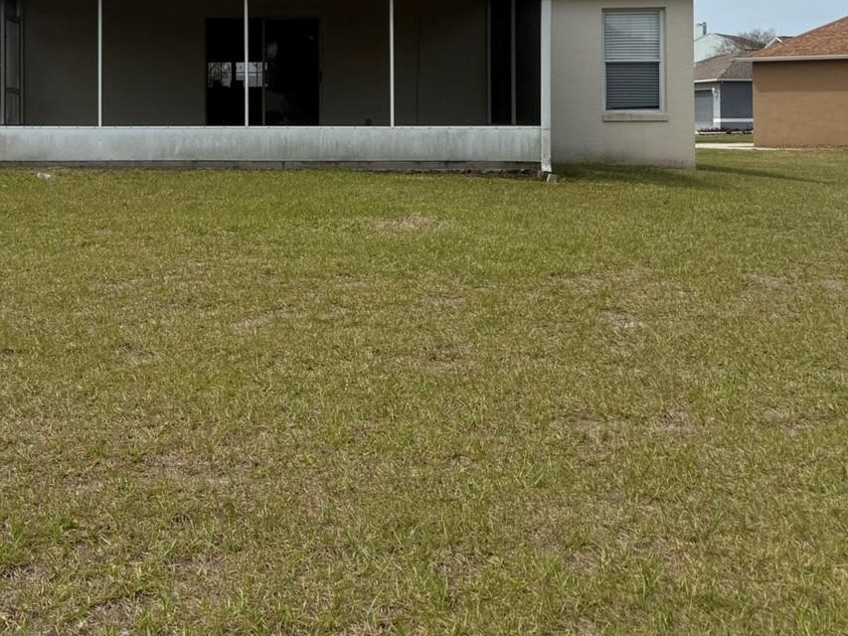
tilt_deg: +0.9
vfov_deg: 31.1
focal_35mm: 45
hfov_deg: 41.3
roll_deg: +0.0
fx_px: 1103
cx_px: 254
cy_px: 96
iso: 80
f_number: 1.78
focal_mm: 6.76
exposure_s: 1/6173
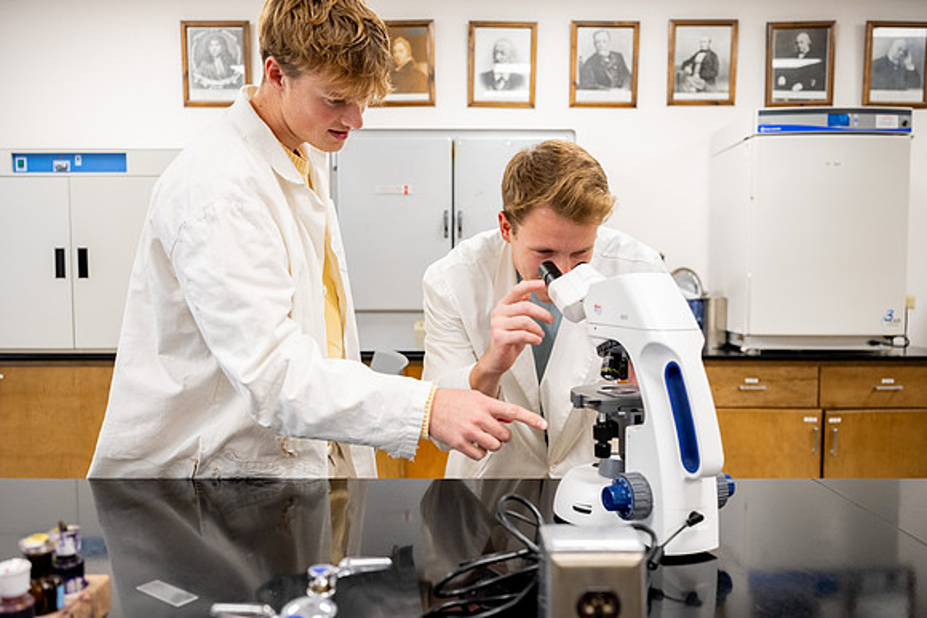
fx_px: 756
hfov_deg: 63.0
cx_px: 464
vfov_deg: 44.5
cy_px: 309
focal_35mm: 29
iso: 1000
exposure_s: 1/160
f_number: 3.2
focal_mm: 28
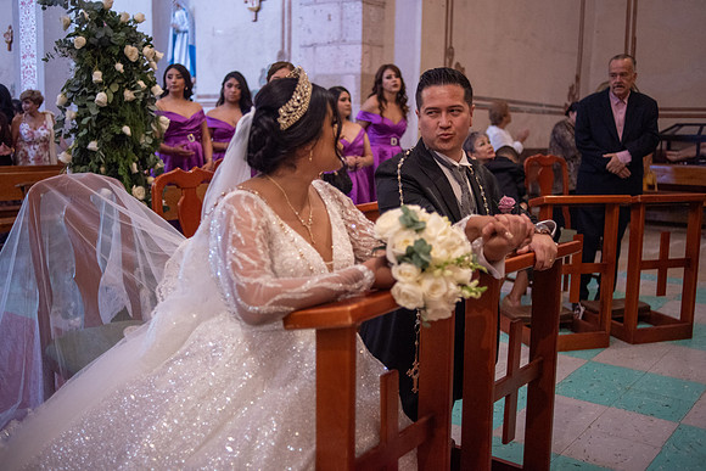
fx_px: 703
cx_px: 353
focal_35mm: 36
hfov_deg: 53.3
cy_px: 236
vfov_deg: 37.0
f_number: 2
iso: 2000
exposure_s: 1/320
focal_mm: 35
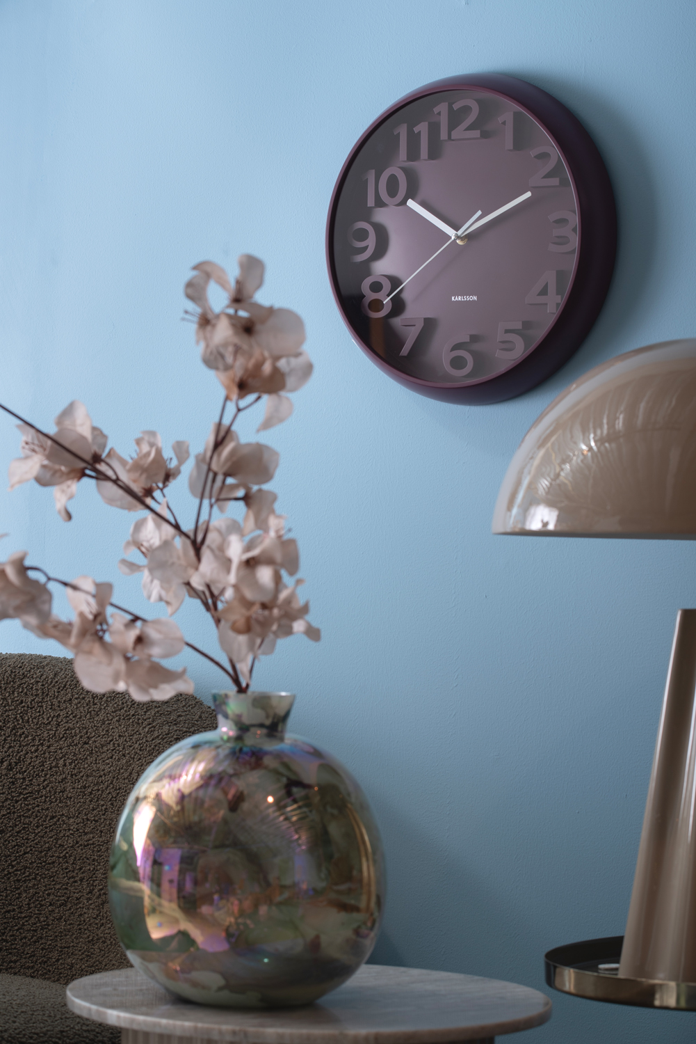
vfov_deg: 20.0
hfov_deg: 13.4
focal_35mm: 102
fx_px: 2956
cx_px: 348
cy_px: 522
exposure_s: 1/125
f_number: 10
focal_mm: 102
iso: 125
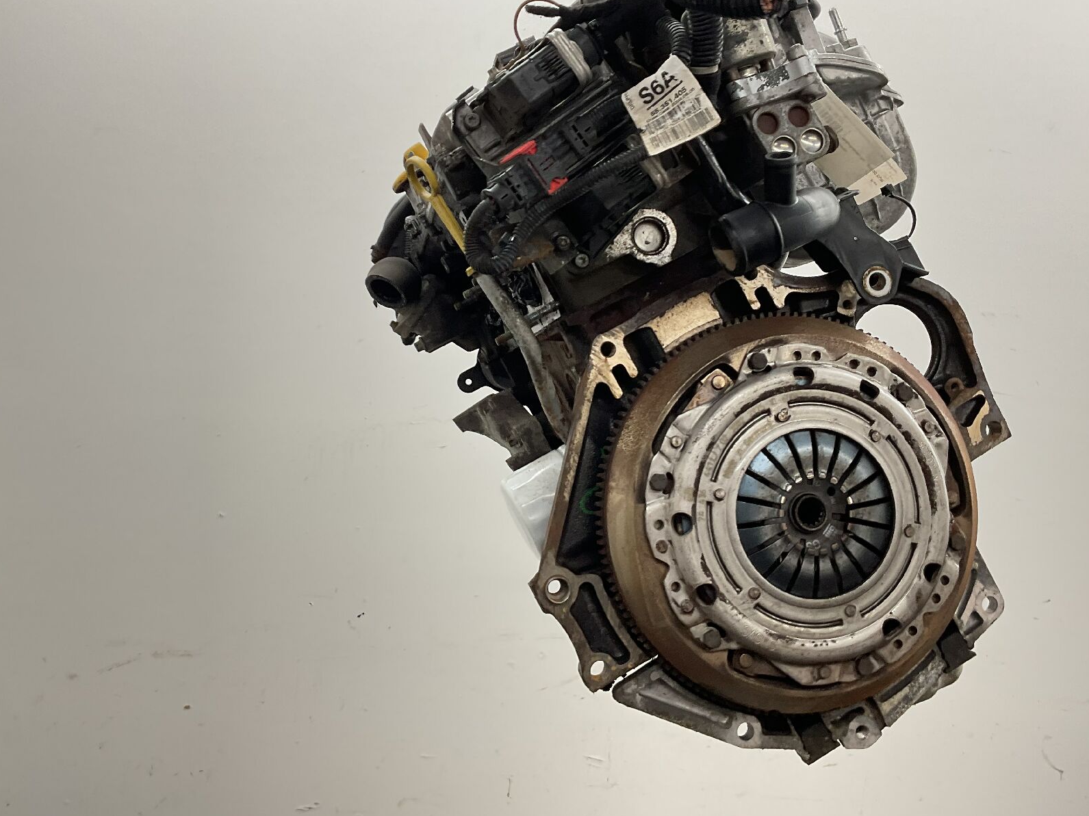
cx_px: 582
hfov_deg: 52.6
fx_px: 1101
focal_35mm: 35
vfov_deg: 40.5
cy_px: 332
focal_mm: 3
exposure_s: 1/50
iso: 50
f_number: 1.8
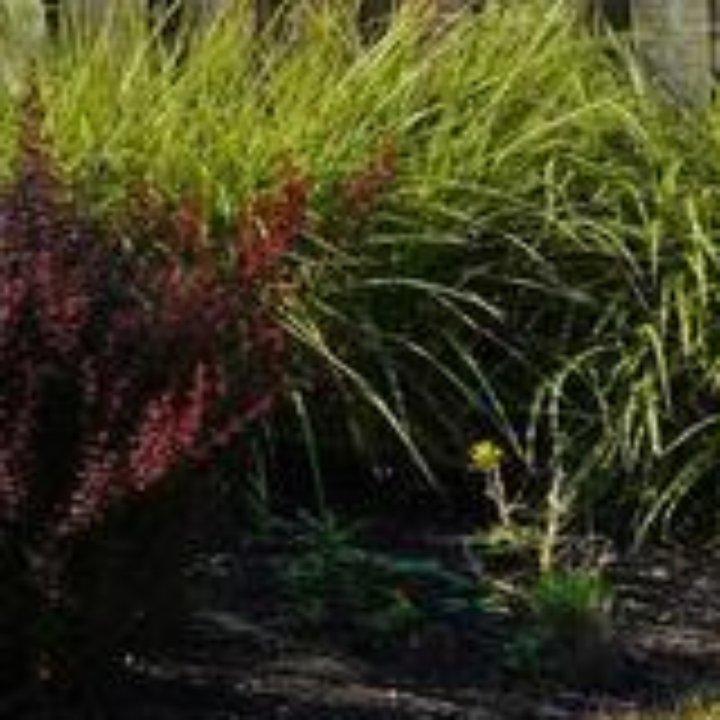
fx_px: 2871
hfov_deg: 9.3
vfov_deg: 14.0
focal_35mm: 122
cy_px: -36
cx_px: -1764
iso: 100
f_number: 10
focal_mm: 16
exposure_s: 1/160
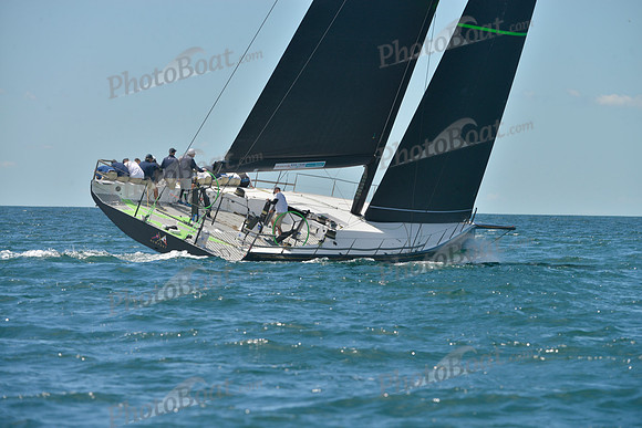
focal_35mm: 280
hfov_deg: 7.4
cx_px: 321
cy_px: 214
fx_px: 4994
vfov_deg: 4.9
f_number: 9
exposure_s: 1/800
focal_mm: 280
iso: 280
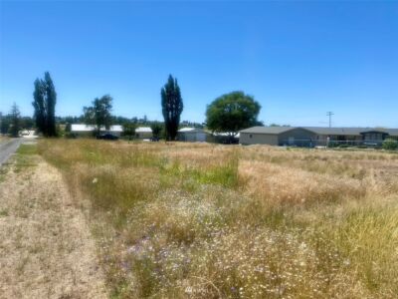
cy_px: 150
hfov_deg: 67.3
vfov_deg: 53.1
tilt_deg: -3.4
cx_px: 199
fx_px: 299
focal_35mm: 26
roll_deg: -1.9
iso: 32
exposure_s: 1/3610
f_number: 1.8
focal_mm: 4.25
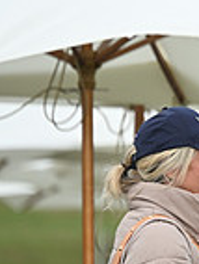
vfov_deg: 1.3
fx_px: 11983
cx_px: 433
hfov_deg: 1.0
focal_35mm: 1568
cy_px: 83
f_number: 5.6
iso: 800
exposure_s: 1/1250
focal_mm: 400
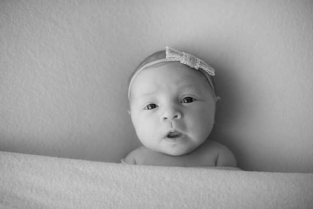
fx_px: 435
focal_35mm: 50
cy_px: 104
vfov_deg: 27.0
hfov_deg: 39.6
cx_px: 156
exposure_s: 1/160
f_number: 2.5
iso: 100
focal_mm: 50
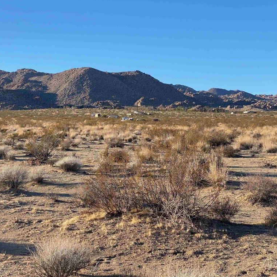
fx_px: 561
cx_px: 119
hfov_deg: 27.7
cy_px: 139
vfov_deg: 27.7
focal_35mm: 62
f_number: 2
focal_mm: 6
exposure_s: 1/999
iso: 20
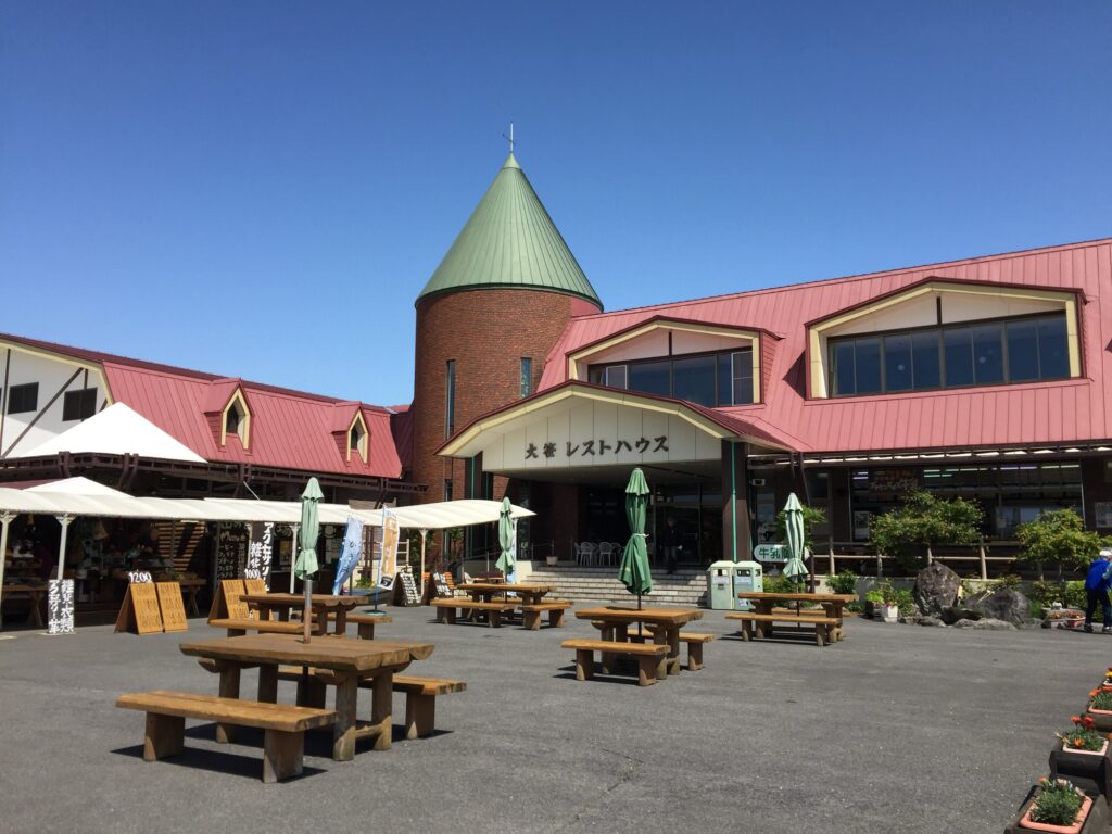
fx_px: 932
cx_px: 556
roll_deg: +0.9
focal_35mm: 29
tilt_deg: +7.5
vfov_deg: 48.2
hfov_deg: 61.7
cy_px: 417
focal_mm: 4.15
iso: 32
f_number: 2.2
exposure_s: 1/1883
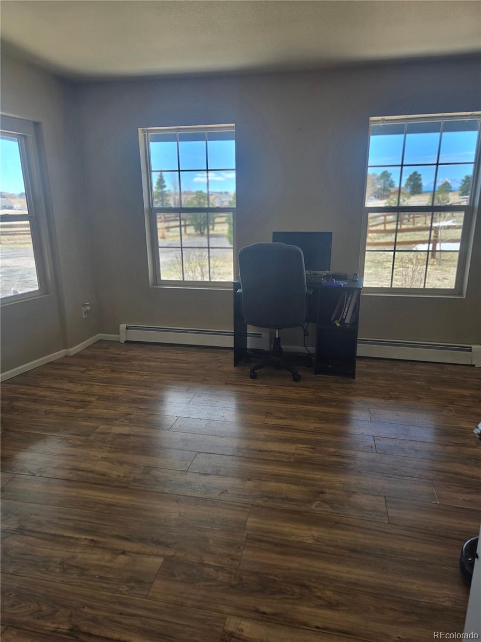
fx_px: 426
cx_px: 240
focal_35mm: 23
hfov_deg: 58.9
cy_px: 321
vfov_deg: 73.9
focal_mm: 5.4
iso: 25
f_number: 1.8
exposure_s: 1/260
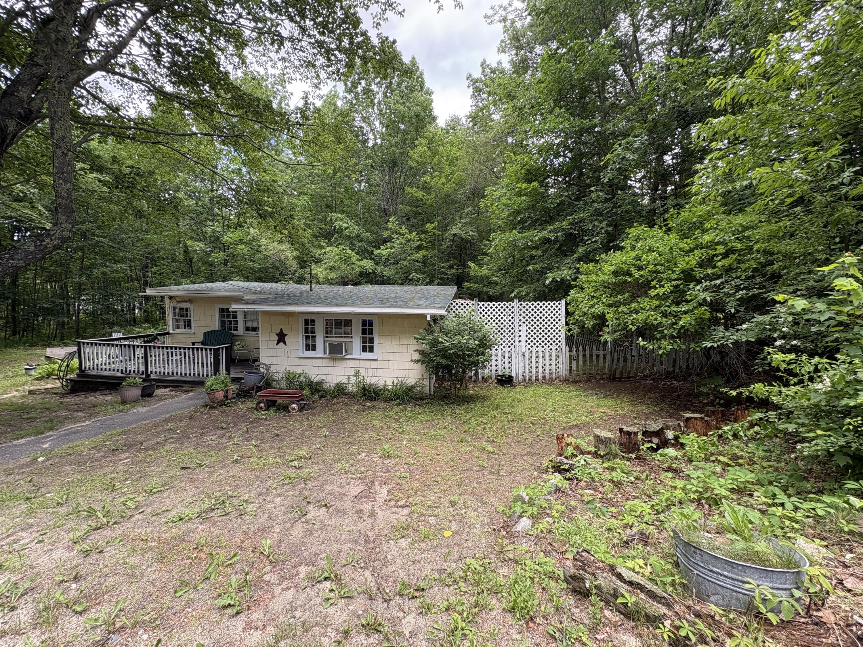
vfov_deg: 85.7
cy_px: 324
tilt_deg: -3.7
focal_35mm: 14
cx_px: 432
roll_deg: -0.7
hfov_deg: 102.1
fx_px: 349
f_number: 2.2
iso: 40
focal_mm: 2.22
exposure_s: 1/120
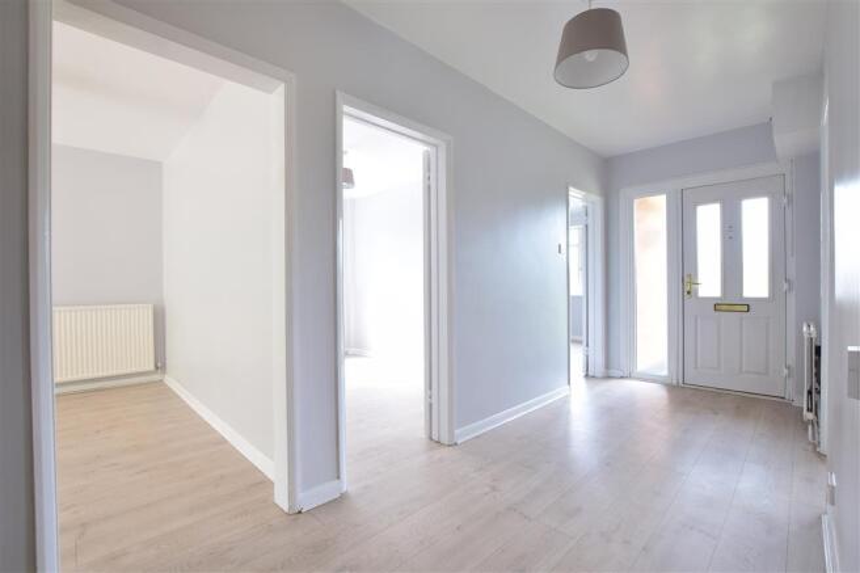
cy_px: 286
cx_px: 430
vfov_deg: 77.3
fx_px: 358
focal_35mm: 15
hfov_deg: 100.4
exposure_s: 1/13
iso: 400
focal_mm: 10
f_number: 9
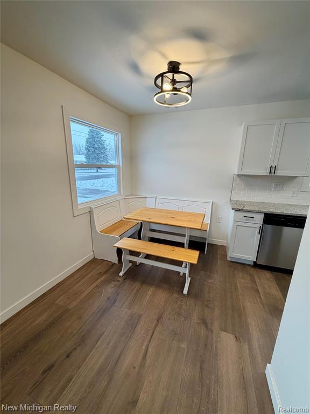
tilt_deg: -13.9
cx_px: 155
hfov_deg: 85.7
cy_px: 207
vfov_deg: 102.1
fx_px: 167
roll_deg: -1.7
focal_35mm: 14
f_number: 2.2
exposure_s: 1/120
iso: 80
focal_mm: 2.22
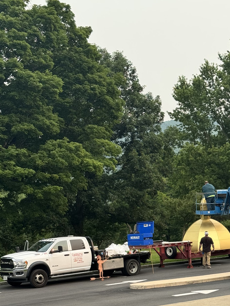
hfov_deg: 18.6
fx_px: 699
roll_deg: +0.2
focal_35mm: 79
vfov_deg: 24.4
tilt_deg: -3.4
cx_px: 172
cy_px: 239
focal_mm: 6.76
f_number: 1.78
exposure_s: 1/1133
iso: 64
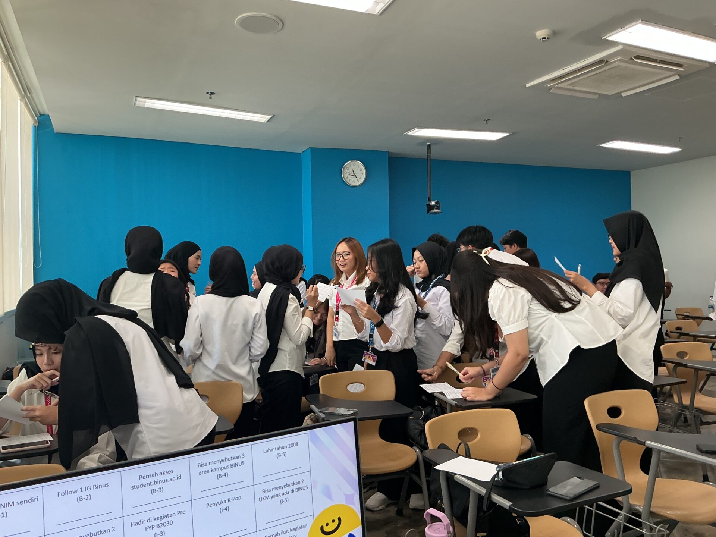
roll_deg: +1.2
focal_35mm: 29
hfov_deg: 61.7
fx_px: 600
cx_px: 358
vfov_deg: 48.2
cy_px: 268
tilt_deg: -0.8
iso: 80
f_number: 1.8
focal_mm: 3
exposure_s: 1/50
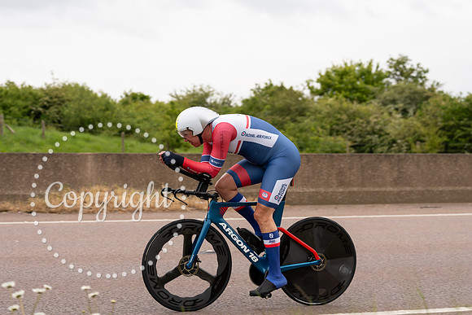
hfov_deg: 27.3
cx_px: 236
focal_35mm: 74
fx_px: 973
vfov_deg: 18.4
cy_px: 163
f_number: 3.5
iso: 250
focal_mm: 70
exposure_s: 1/1000
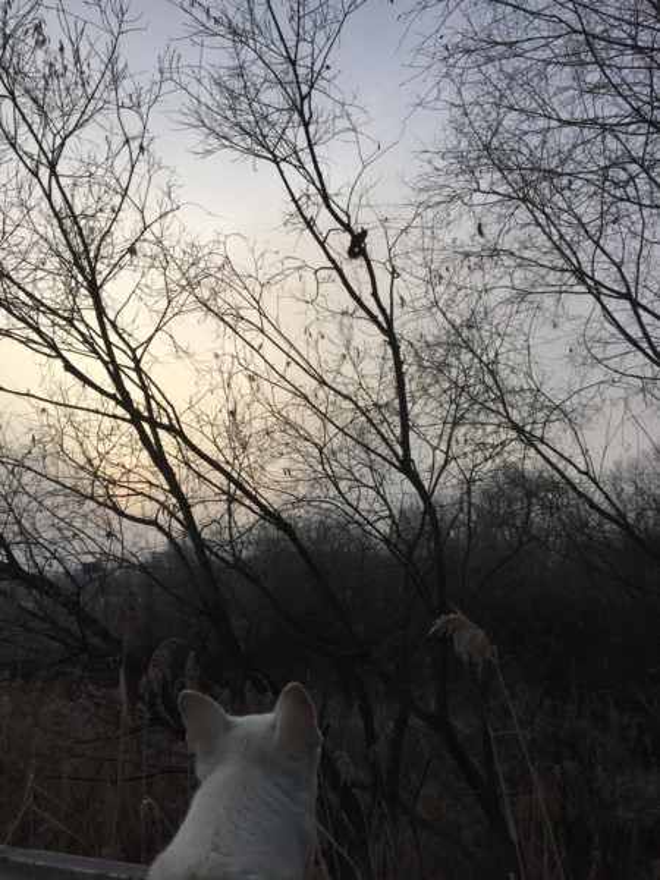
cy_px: 440
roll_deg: +3.5
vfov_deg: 61.7
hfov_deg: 48.2
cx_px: 330
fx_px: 737
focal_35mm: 29
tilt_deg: +9.9
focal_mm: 4.15
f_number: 2.2
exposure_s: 1/920
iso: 32
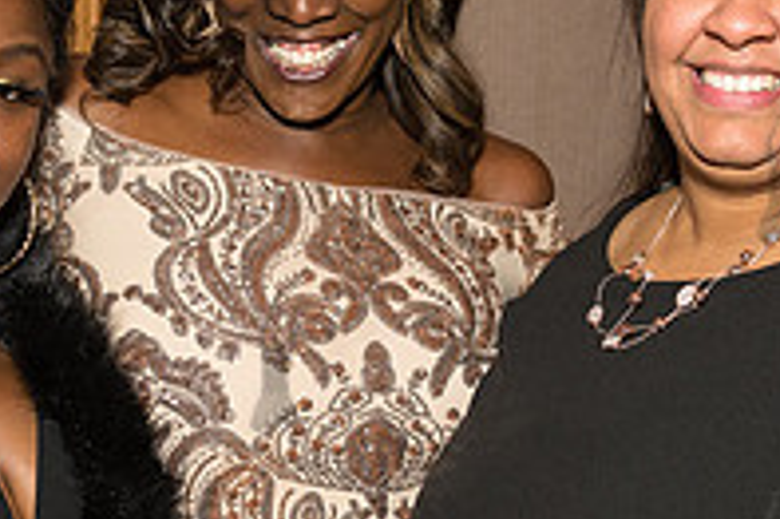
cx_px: 297
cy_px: 376
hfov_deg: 18.4
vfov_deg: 12.3
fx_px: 2403
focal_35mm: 111
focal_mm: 34
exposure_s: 1/320
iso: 1600
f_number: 4.5
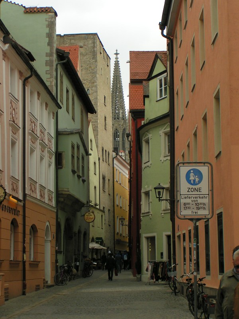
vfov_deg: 27.0
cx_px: 120
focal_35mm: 72
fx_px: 663
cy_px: 160
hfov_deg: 20.4
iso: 50
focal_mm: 11
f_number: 5
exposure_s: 1/160
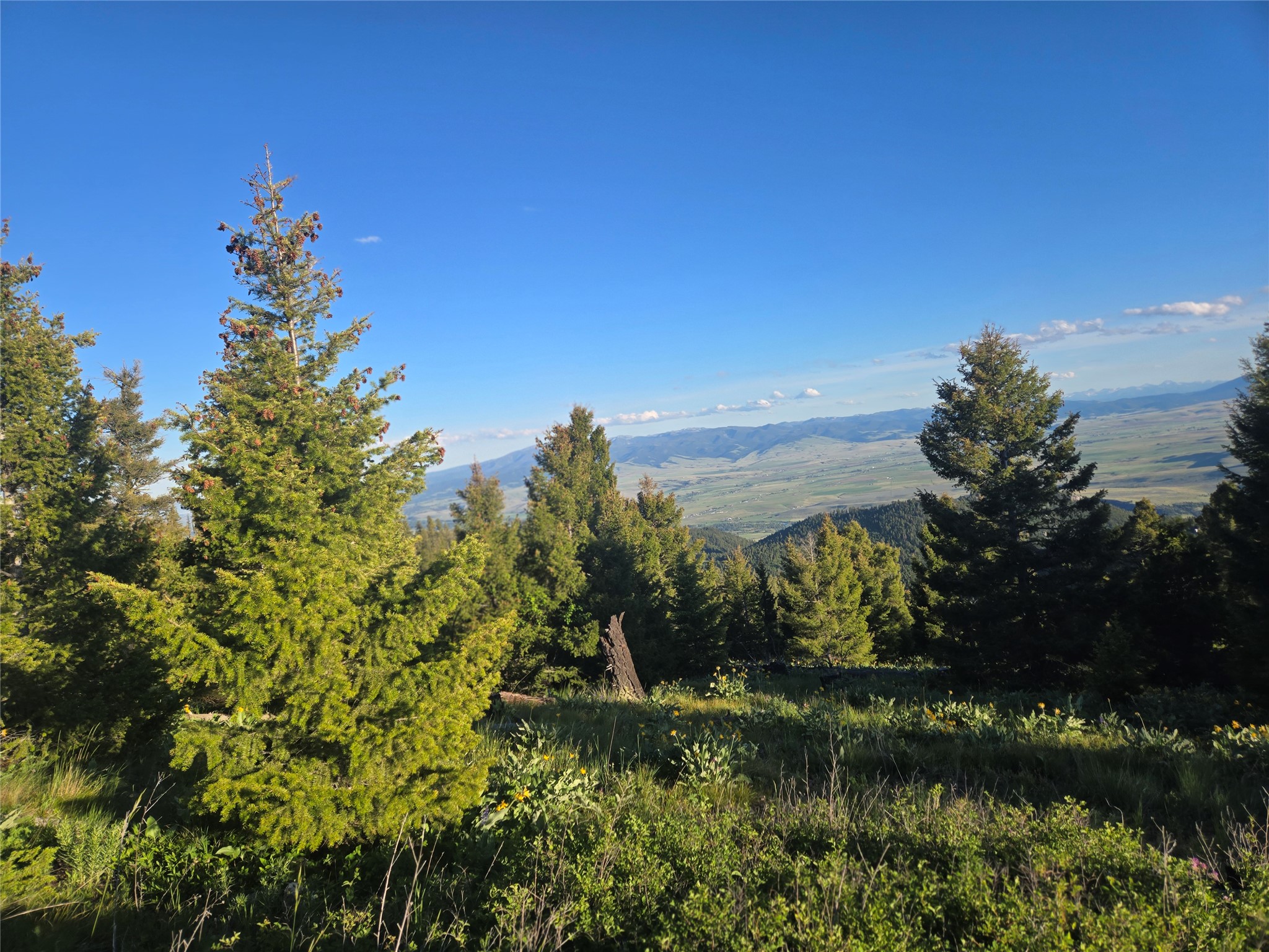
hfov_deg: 73.9
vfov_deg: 58.9
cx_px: 634
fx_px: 843
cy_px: 476
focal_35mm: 23
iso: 25
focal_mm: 5.4
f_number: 1.8
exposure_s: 1/1195
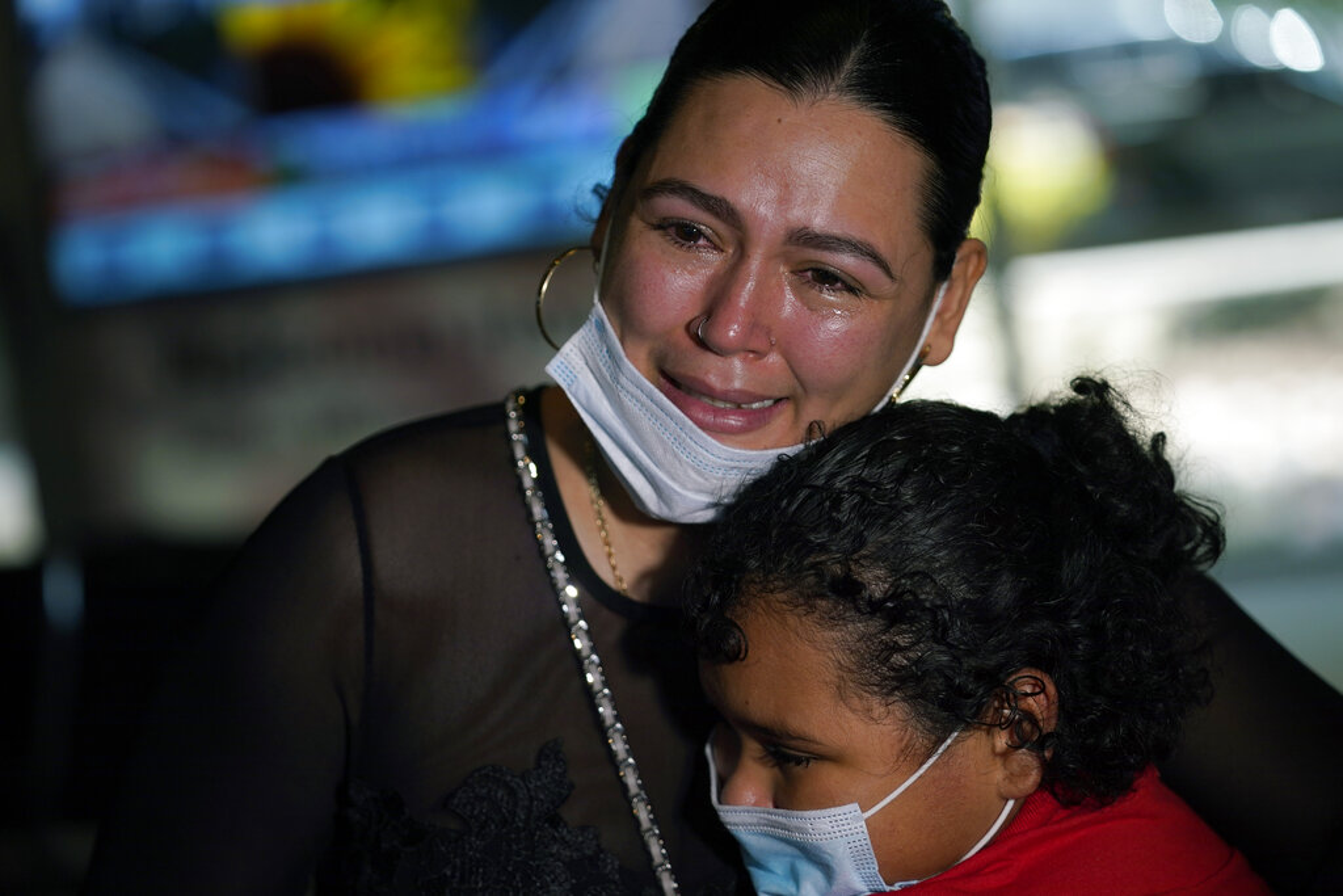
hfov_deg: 24.5
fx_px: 3097
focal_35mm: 83
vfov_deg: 16.5
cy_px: 448
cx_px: 672
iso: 400
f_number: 2.8
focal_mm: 83
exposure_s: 1/400
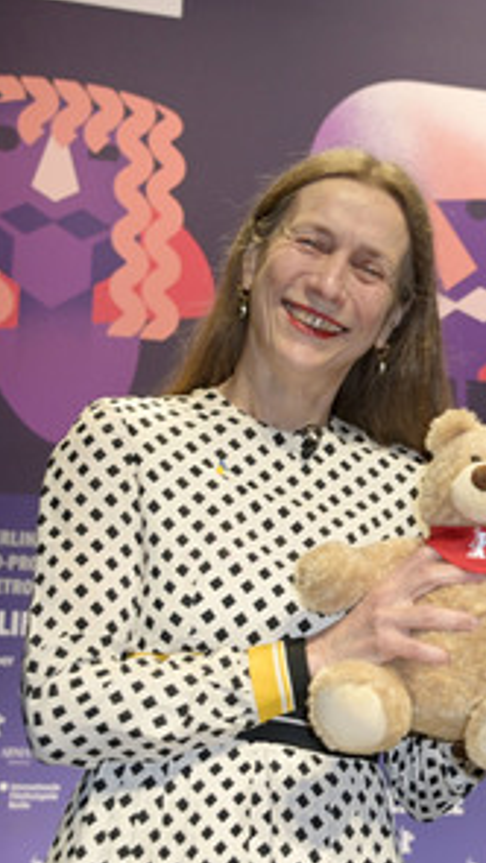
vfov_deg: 26.5
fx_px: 1832
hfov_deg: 14.7
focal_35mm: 80
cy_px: 436
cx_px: 564
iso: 2000
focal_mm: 50
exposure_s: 1/100
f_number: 5.6
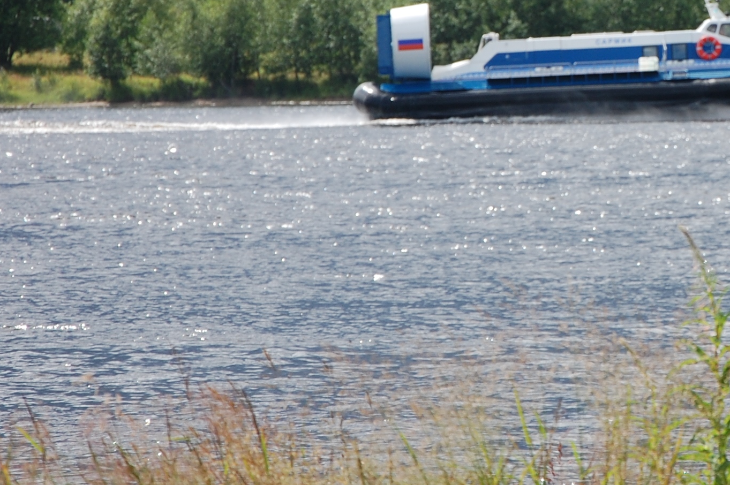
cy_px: 44
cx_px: 719
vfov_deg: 4.6
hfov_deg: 6.9
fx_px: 6037
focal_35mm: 298
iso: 200
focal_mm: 90
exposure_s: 1/640
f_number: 6.3
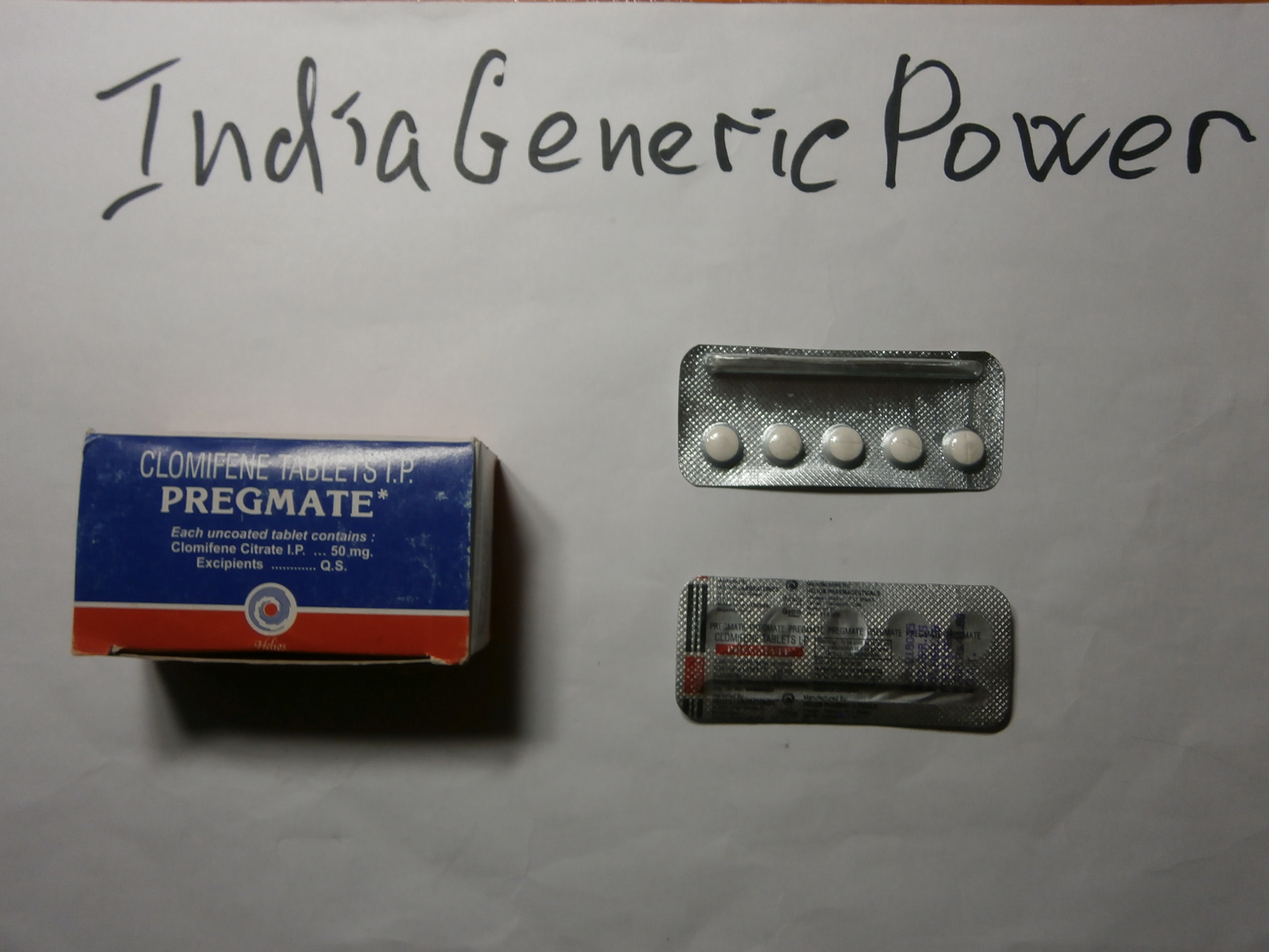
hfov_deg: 58.4
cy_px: 476
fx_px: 1136
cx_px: 634
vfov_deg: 45.4
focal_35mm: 31
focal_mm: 5.5
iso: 80
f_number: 2.9
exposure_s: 1/30
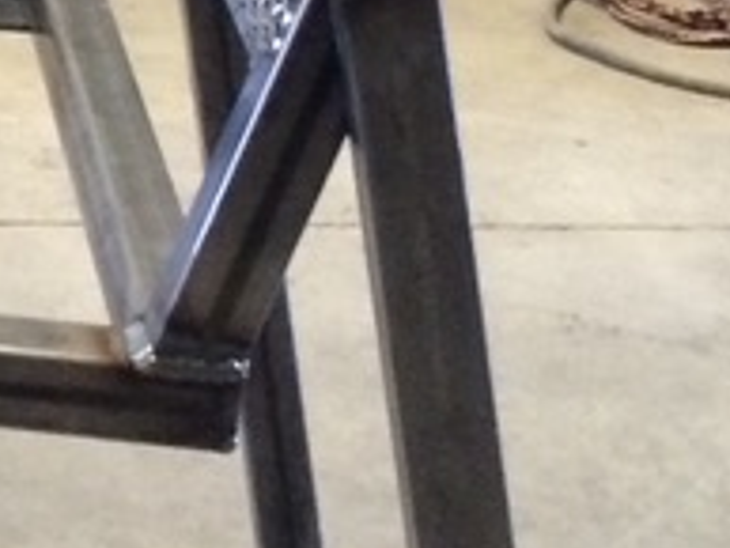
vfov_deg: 9.0
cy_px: -340
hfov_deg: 11.3
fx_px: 3355
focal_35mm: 159
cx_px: -704
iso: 250
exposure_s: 1/30
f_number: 2.2
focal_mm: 4.12
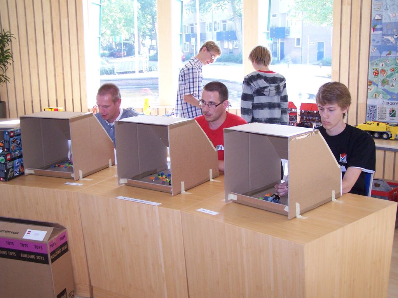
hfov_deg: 43.9
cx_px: 199
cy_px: 149
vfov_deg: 33.6
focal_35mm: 43
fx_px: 494
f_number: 2.9
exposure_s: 1/90
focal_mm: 7.1
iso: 140
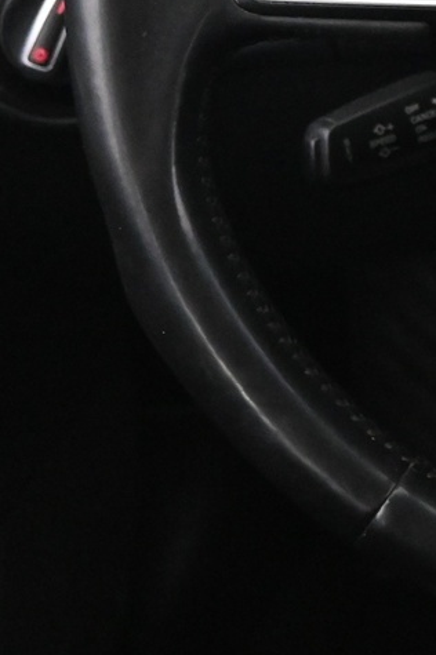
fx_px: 1817
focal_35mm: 100
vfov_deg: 19.9
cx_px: 698
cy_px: 21
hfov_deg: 12.8
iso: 5000
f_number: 3.8
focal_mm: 19.5
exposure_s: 1/30
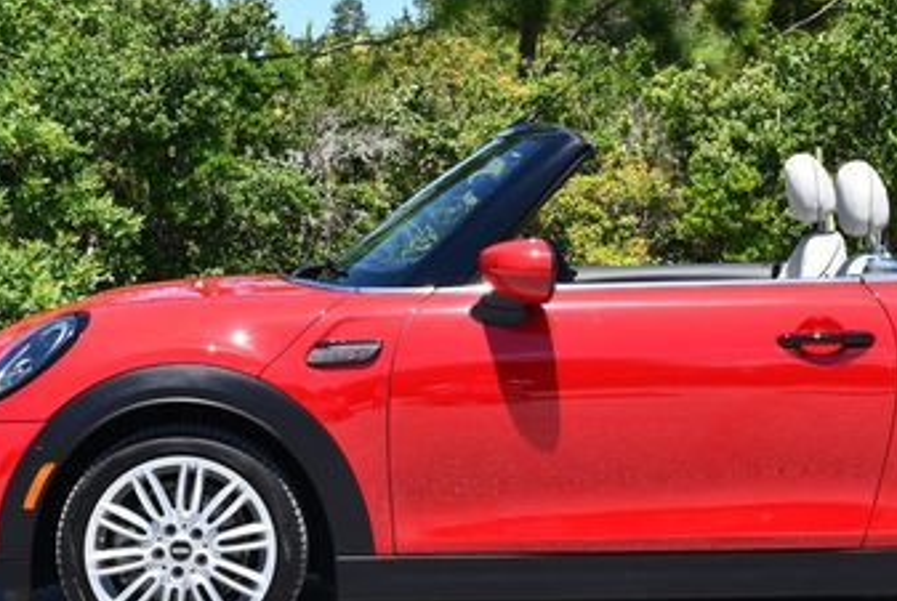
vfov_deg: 12.5
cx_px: 626
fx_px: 2746
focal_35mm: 110
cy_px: 239
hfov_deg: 18.5
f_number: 8
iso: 180
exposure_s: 1/250
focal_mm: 29
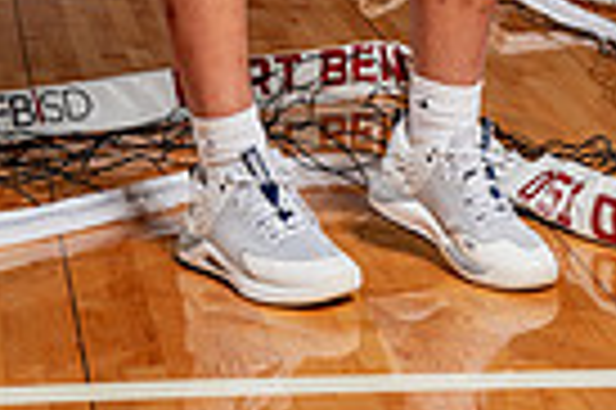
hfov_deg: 13.0
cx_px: 364
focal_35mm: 158
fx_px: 2700
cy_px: -518
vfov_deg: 8.1
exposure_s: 1/250
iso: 200
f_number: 5.6
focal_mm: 48
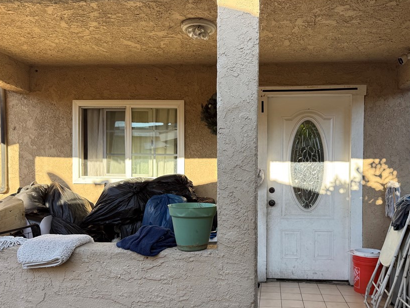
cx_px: 249
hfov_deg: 59.4
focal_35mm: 30
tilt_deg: -0.3
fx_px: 355
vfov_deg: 46.4
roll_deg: -1.8
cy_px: 189
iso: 80
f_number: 1.78
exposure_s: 1/593
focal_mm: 6.76
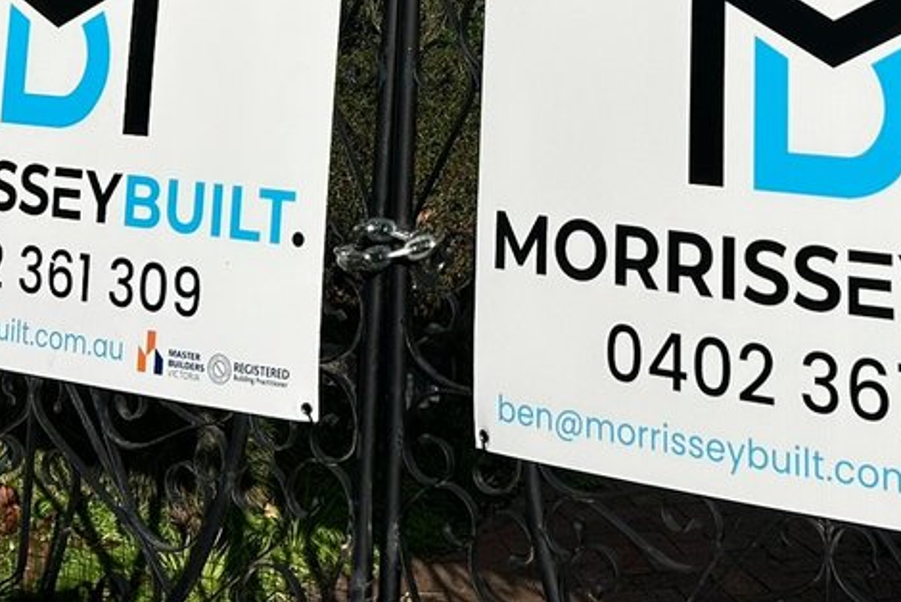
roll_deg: -0.5
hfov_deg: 28.8
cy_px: -245
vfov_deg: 18.0
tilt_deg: +5.7
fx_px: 1728
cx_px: 663
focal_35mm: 69
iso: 50
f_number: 1.5
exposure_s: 1/6993
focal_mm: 5.7
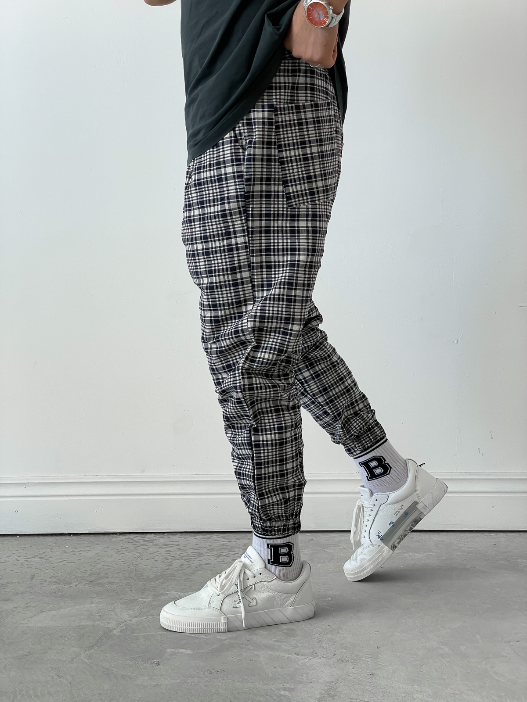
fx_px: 1056
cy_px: 351
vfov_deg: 36.8
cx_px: 264
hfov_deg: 28.0
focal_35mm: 52
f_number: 2
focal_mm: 6
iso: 100
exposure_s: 1/120
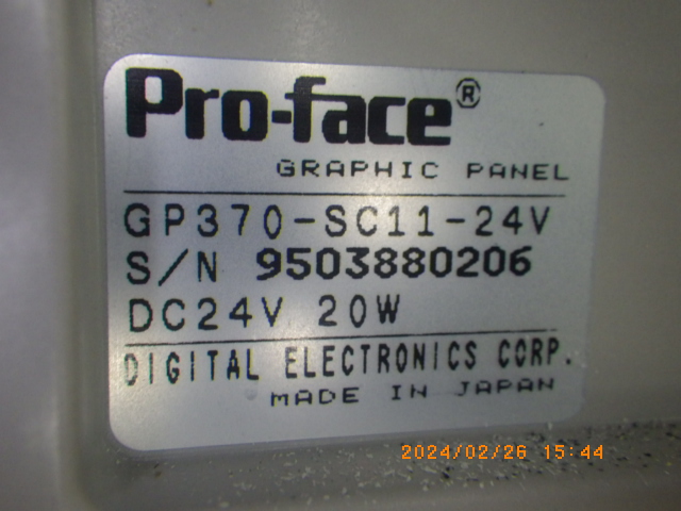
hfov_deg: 54.0
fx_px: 669
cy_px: 256
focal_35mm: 34
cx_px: 340
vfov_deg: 41.8
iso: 800
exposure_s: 1/50
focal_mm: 6.1
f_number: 3.8
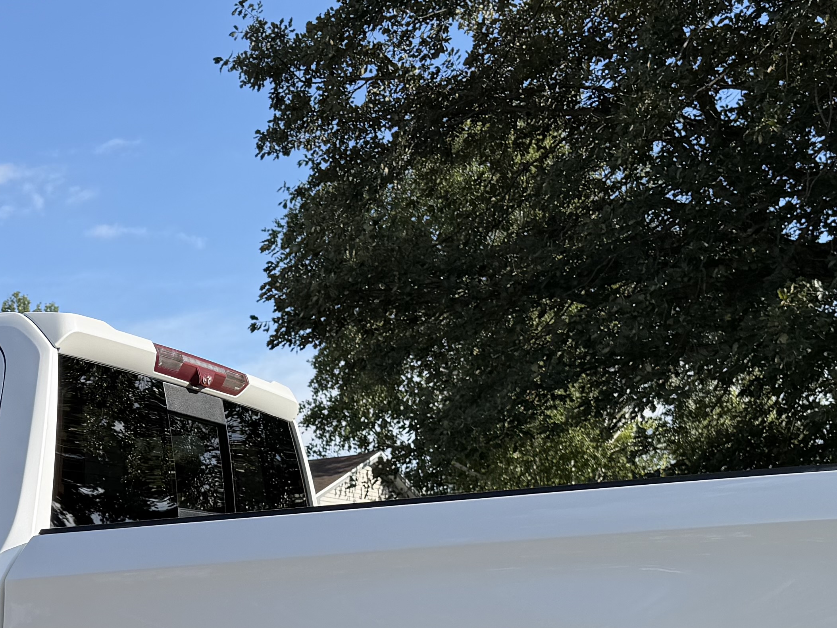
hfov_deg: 28.8
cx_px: 99
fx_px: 1572
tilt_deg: -4.0
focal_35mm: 65
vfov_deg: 21.1
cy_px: 752
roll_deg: +2.6
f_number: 1.78
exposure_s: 1/2907
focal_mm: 6.76
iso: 80
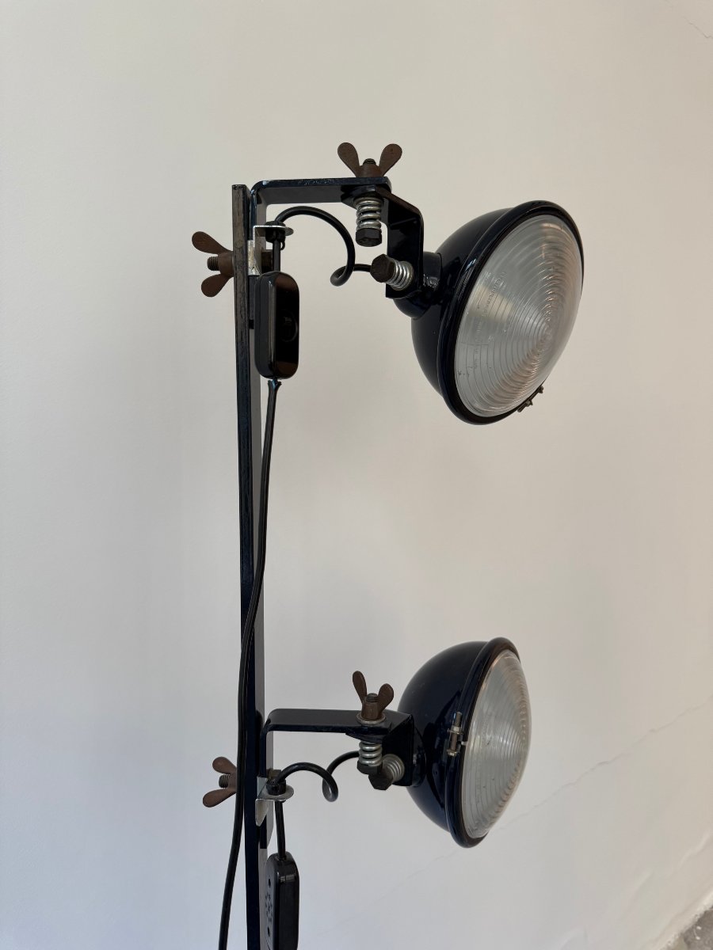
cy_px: 475
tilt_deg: -7.3
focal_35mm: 24
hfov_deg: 56.8
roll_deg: -1.2
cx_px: 356
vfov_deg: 71.6
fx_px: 659
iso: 160
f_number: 1.78
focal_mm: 6.76
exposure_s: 1/100
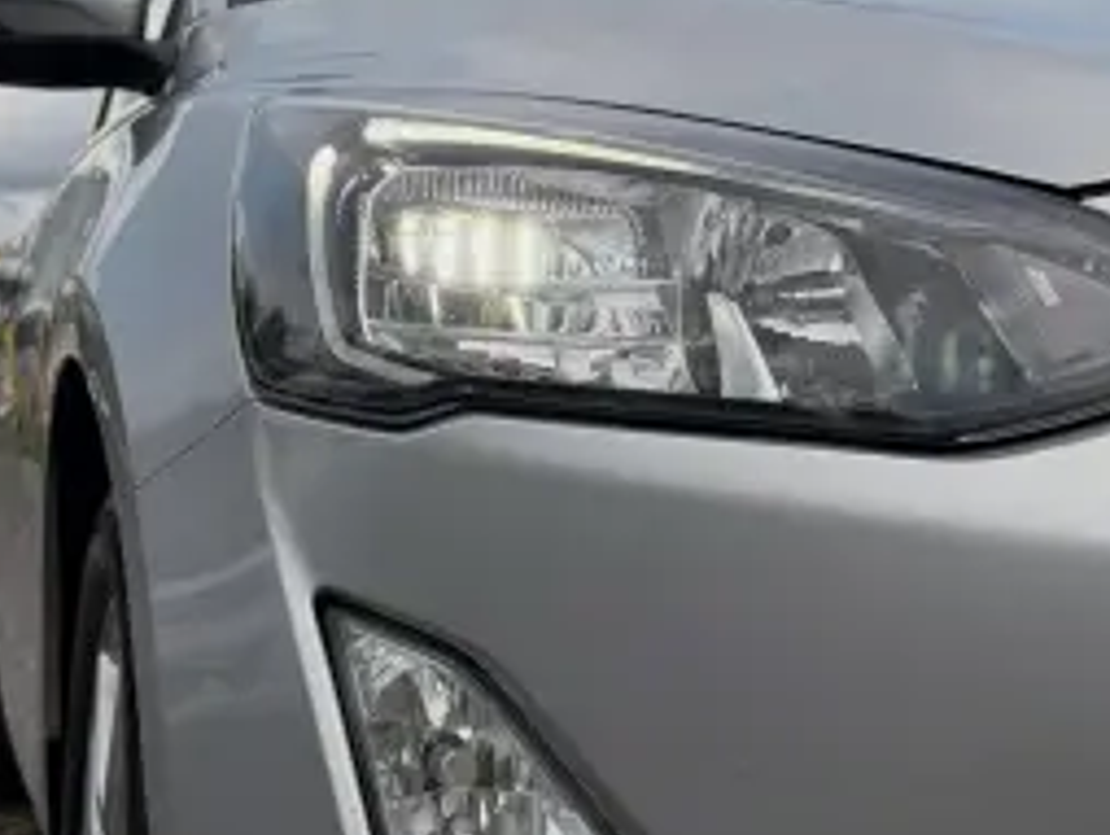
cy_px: 302
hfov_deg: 28.4
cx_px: 717
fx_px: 2183
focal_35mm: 68
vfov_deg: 21.6
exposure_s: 1/7874
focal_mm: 6.76
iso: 64
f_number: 1.78
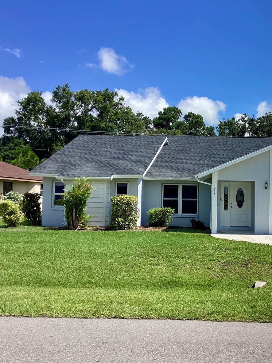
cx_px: 223
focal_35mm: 42
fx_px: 440
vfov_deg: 44.8
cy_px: 179
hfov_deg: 33.2
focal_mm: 3.3
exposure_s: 1/1852
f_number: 2.4
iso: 25
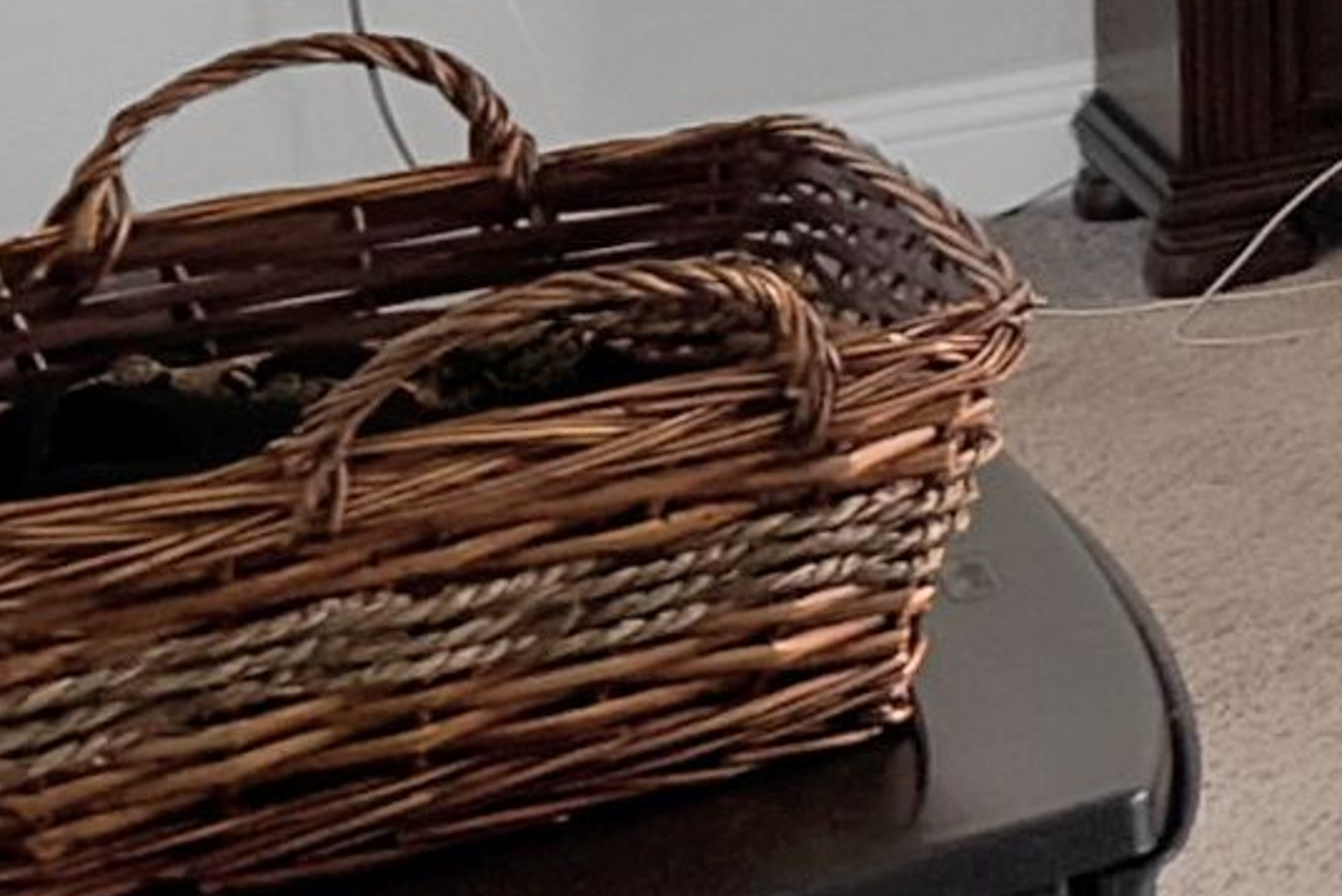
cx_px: 4470
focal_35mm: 93
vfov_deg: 12.7
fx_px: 3469
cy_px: -957
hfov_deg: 10.1
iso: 640
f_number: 9
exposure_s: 1/5
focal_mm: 12
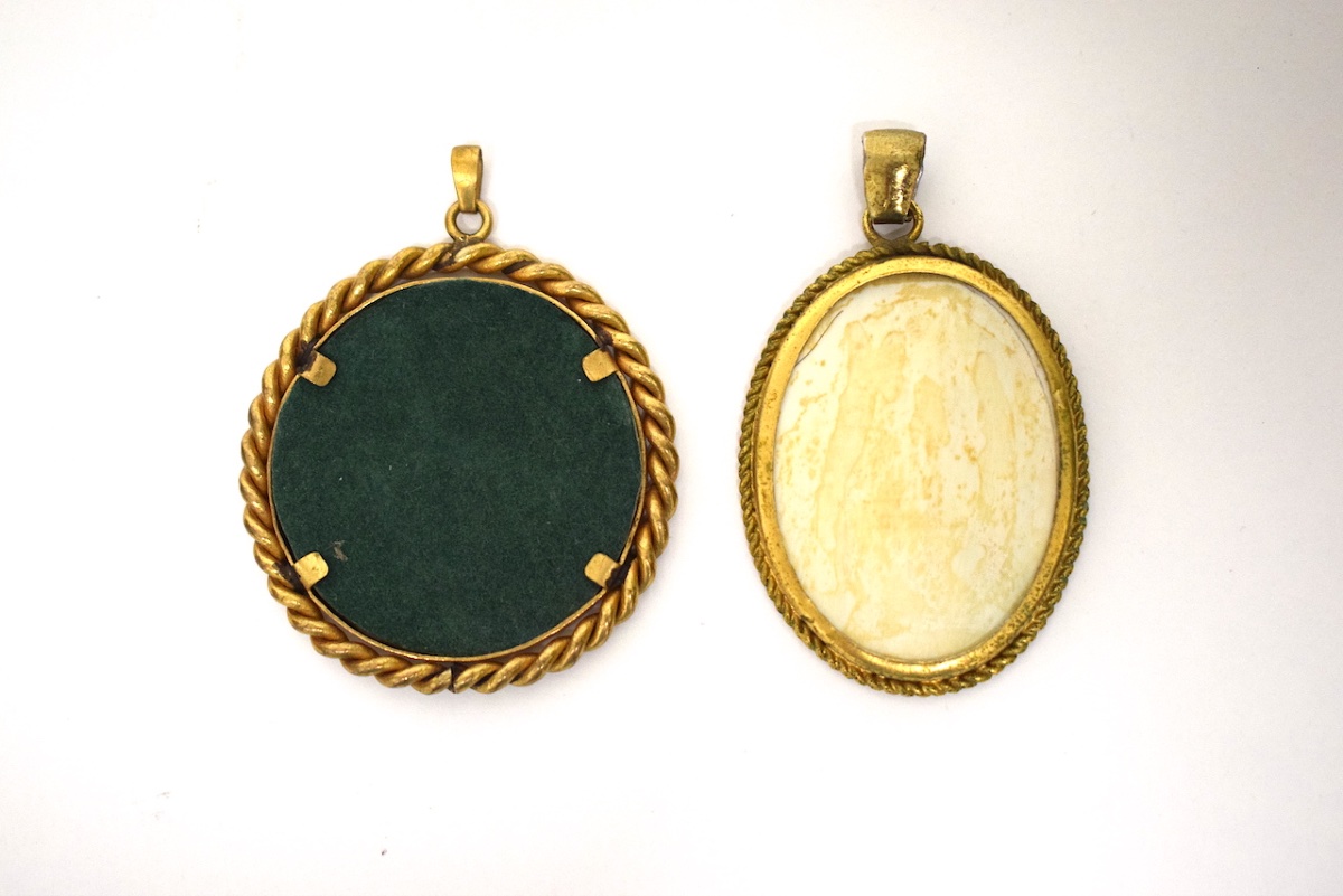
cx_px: 672
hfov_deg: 35.0
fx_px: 2127
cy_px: 448
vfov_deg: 23.8
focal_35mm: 57
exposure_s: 1/125
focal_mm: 38
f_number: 4.8
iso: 1800
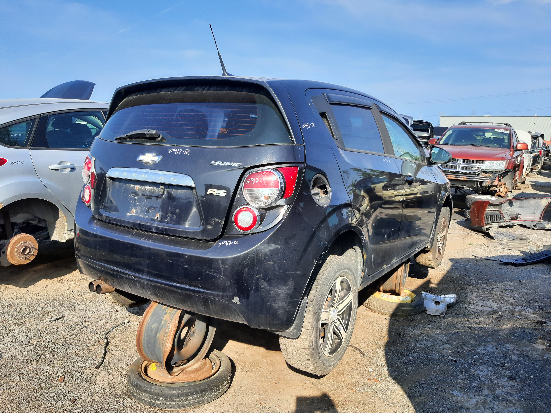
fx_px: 414
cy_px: 206
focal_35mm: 26
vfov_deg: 53.1
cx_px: 276
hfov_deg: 67.3
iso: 40
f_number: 1.7
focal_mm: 3.92
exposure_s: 1/695
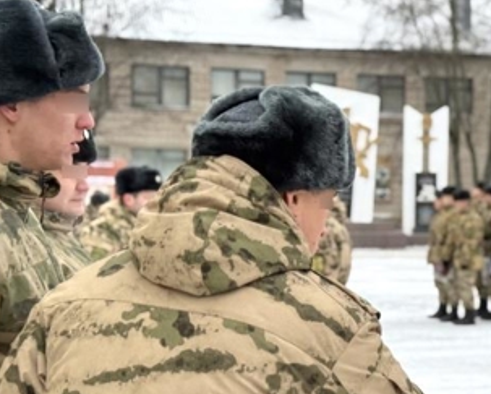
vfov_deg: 14.9
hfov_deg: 18.1
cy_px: 282
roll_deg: -0.2
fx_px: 1498
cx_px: 500
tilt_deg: -1.7
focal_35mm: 103
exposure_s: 1/277
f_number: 1.78
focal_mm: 6.76
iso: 100
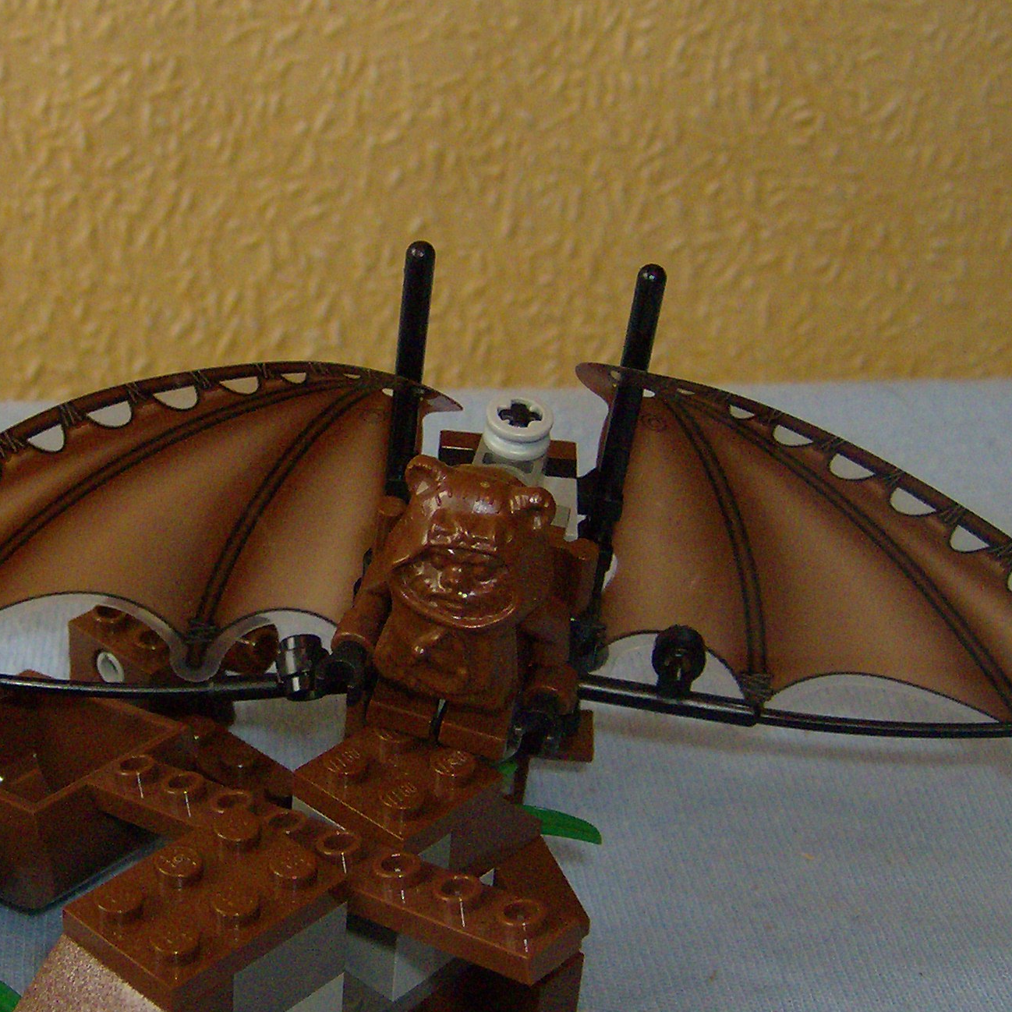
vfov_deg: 27.3
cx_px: 313
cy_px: 529
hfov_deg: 27.1
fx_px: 2084
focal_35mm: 63
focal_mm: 6
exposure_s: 1/60
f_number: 2.8
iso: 200
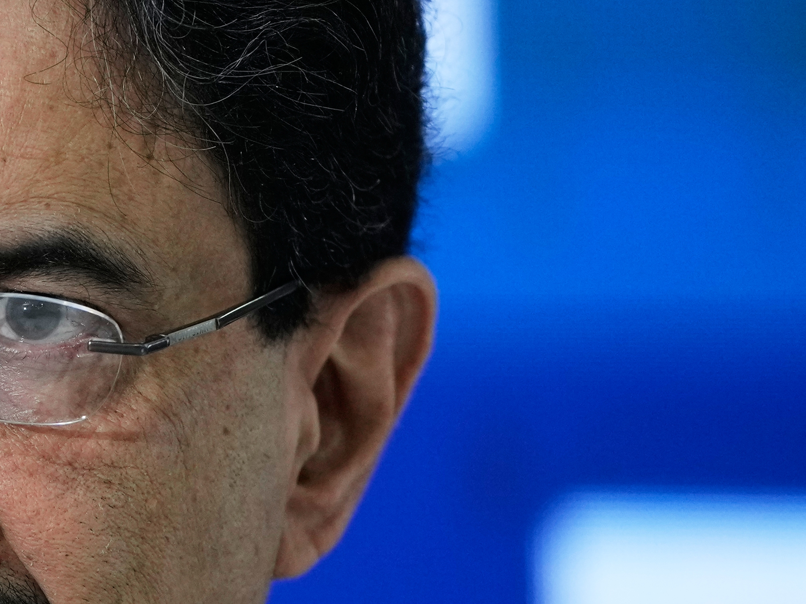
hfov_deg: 2.5
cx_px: -179
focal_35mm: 801
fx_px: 18653
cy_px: 367
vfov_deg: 1.9
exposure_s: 1/400
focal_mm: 200
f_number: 2.8
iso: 1000
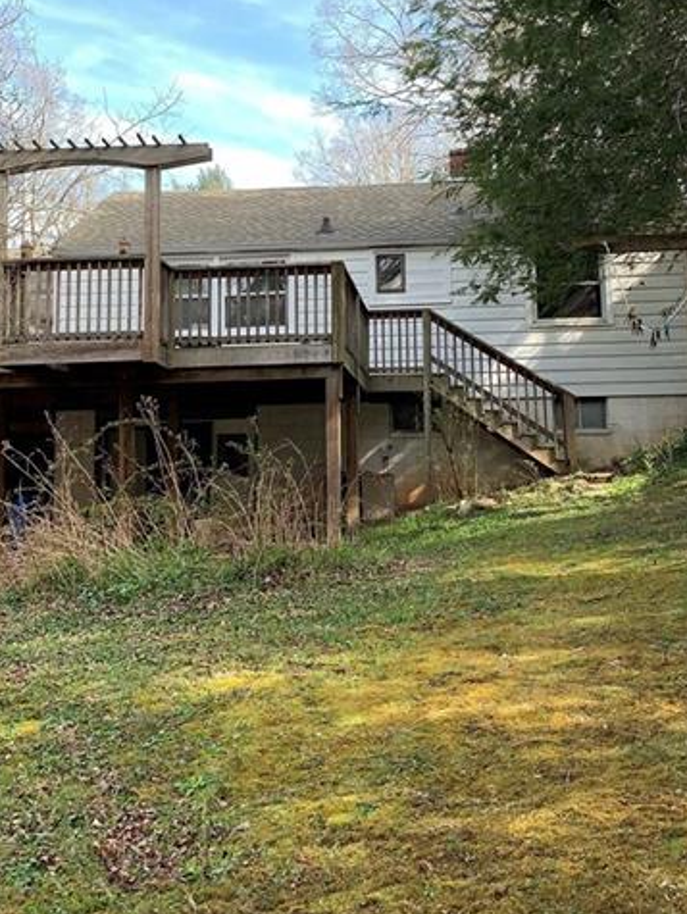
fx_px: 1110
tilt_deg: +9.0
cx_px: 385
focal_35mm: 42
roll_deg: +1.7
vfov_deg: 44.3
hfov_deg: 34.4
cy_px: 333
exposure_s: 1/815
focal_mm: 4.25
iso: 40
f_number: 1.8
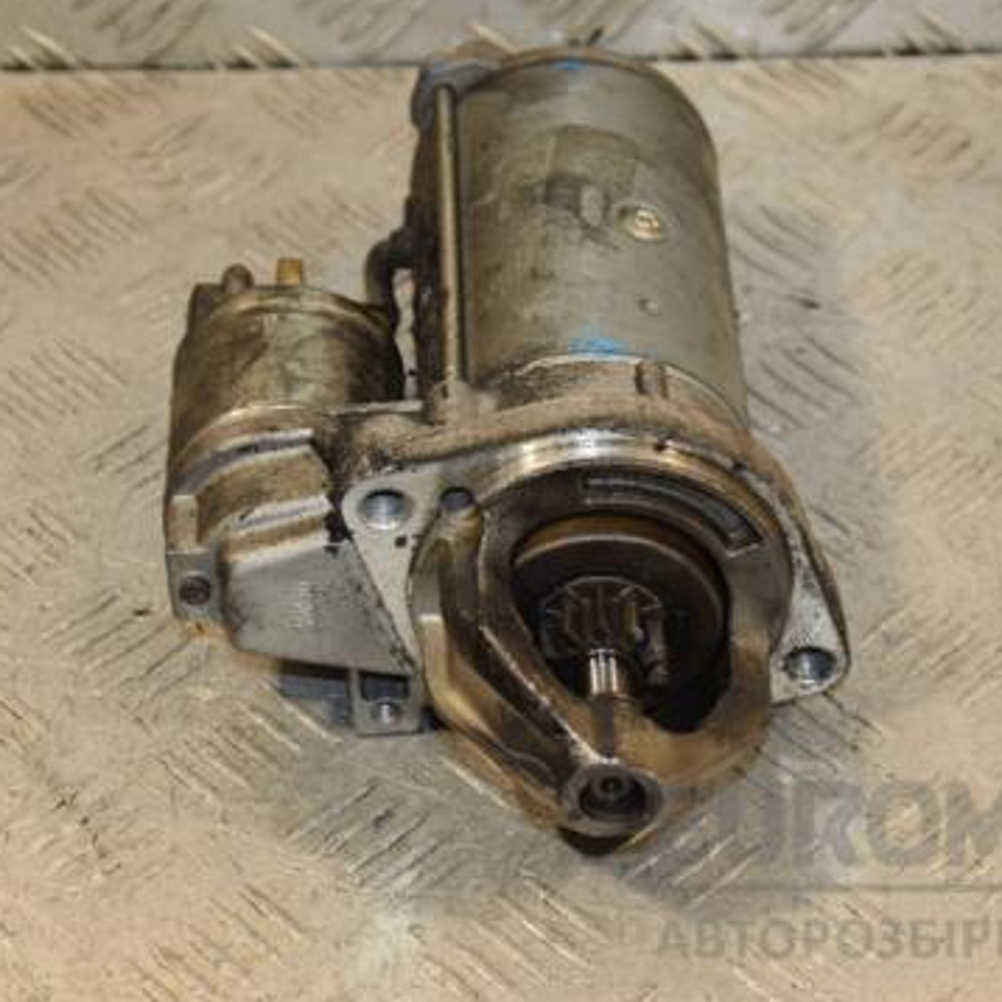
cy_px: 451
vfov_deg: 15.7
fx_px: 3635
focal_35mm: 111
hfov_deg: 15.7
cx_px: 602
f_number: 5
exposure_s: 1/160
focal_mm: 52
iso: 800
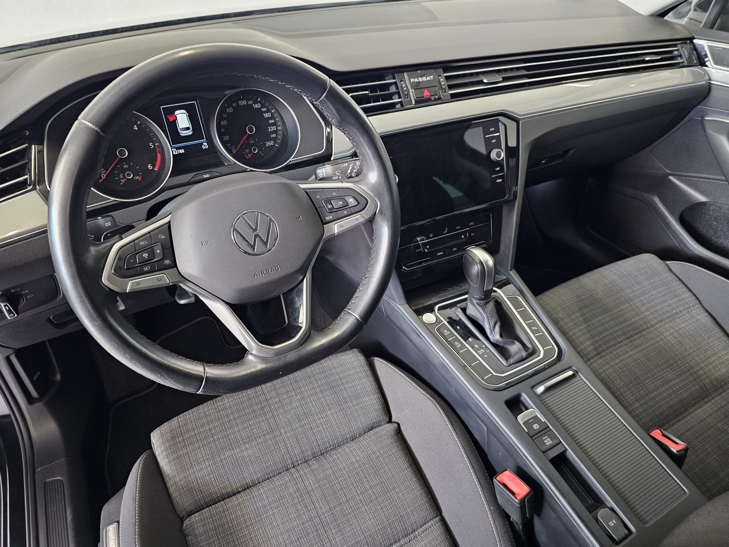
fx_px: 484
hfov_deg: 73.9
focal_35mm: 23
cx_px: 364
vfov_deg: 58.9
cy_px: 274
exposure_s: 1/25
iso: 640
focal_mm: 6.3
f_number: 1.7
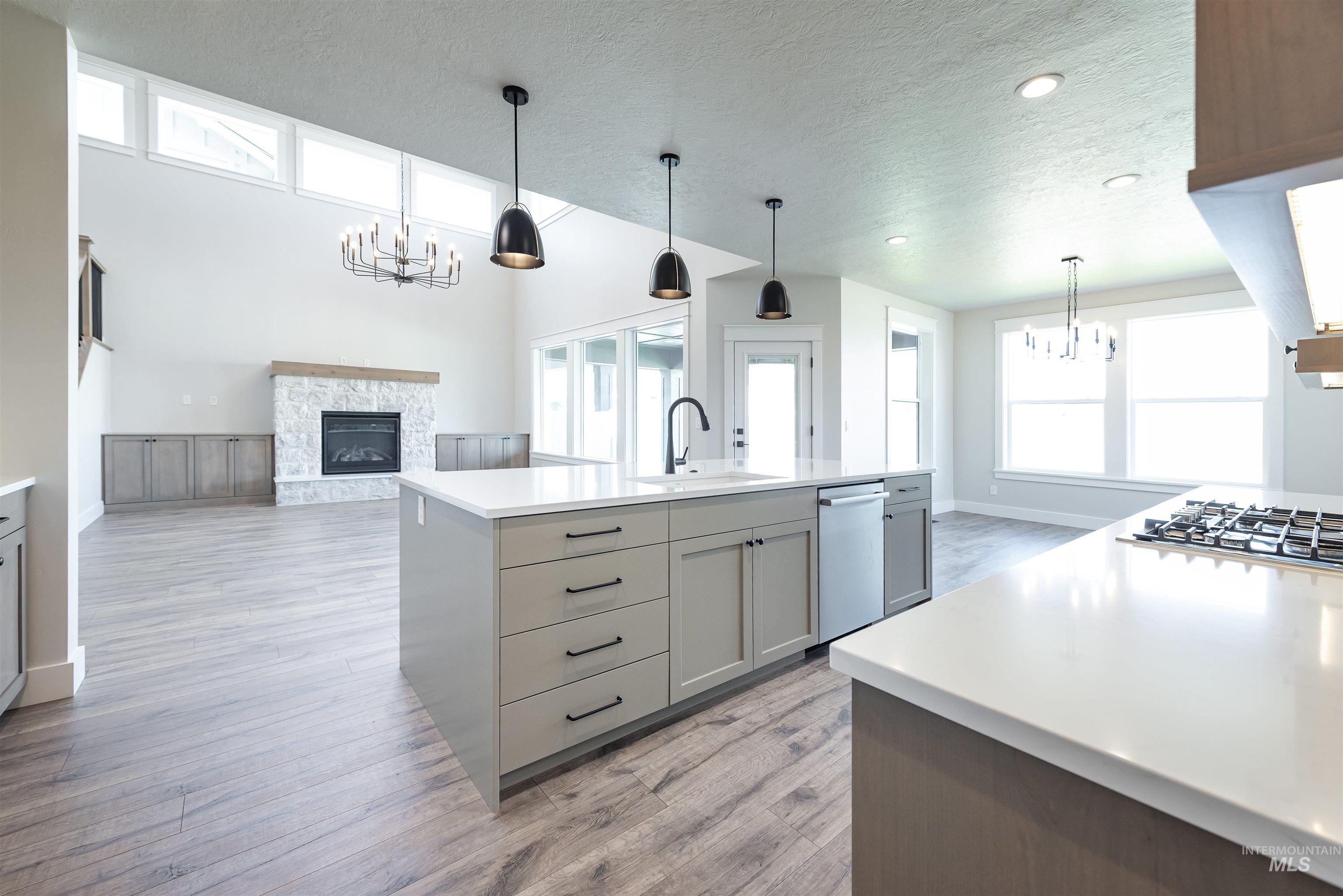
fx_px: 522
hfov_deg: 104.2
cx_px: 672
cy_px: 448
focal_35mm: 14
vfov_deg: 81.2
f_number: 5
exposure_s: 1/40
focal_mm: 14
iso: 500
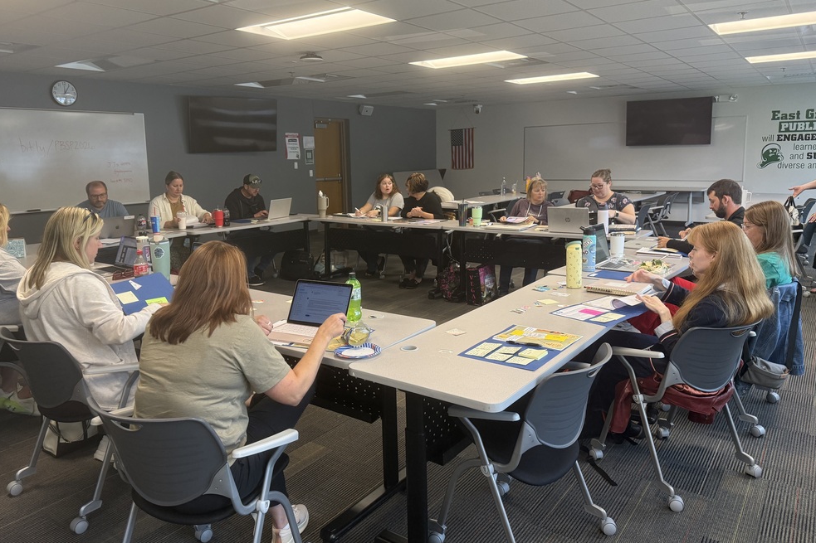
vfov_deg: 49.4
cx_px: 395
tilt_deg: -8.1
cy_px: 239
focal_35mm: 26
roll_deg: +1.5
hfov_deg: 69.4
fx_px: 589
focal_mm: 6.76
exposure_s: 1/196
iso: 250
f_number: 1.78
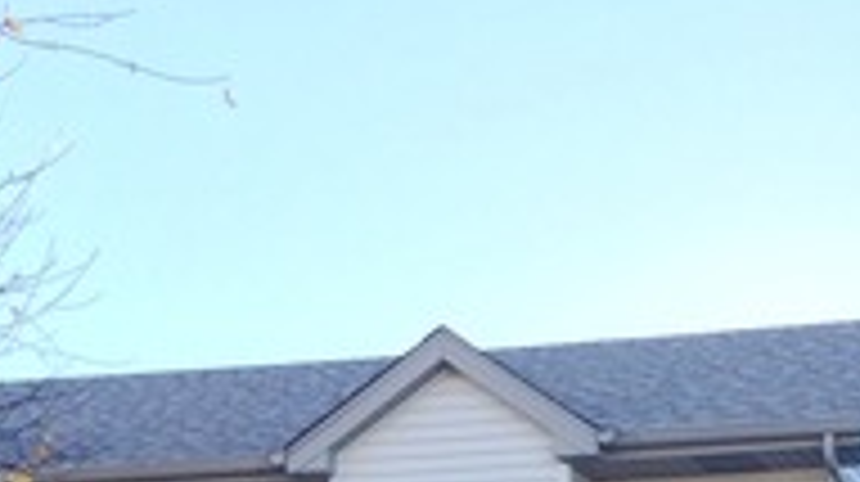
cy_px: 950
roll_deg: -2.1
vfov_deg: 10.5
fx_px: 2415
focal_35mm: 106
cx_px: 815
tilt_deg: +4.4
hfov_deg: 19.7
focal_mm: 4.15
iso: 32
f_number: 2.2
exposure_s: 1/373
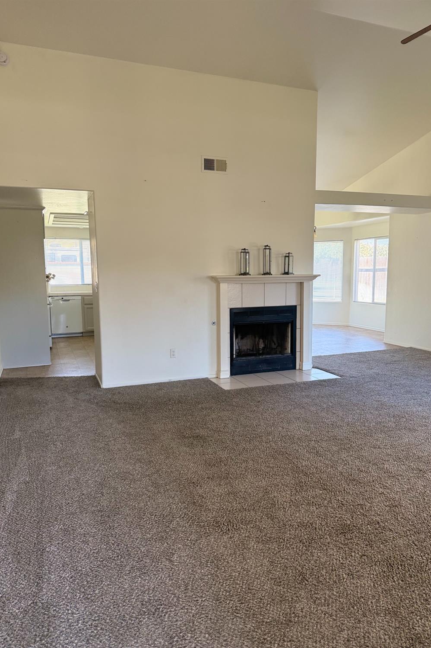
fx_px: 449
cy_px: 324
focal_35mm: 25
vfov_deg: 71.5
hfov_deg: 51.2
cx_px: 229
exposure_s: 1/203
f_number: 1.78
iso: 200
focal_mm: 6.76
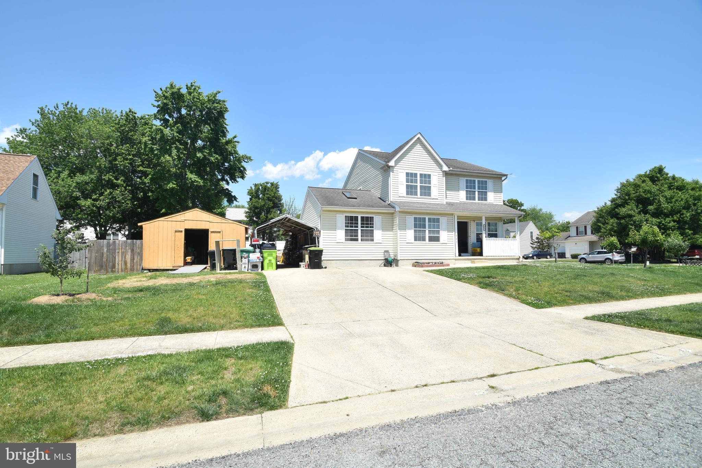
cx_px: 351
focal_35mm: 15
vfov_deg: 77.3
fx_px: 292
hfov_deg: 100.4
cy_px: 234
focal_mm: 10
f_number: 9
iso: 200
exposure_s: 1/320
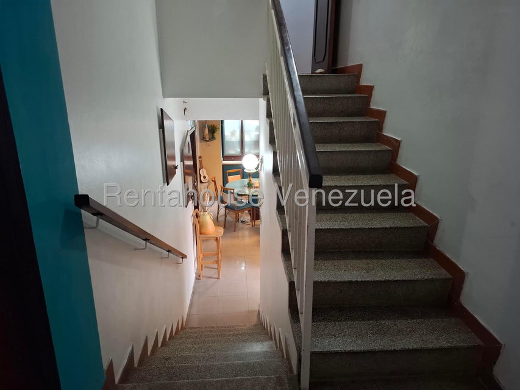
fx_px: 346
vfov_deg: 58.9
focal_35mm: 23
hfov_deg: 73.9
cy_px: 195
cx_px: 260
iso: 400
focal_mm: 5.54
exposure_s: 1/30
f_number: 1.8
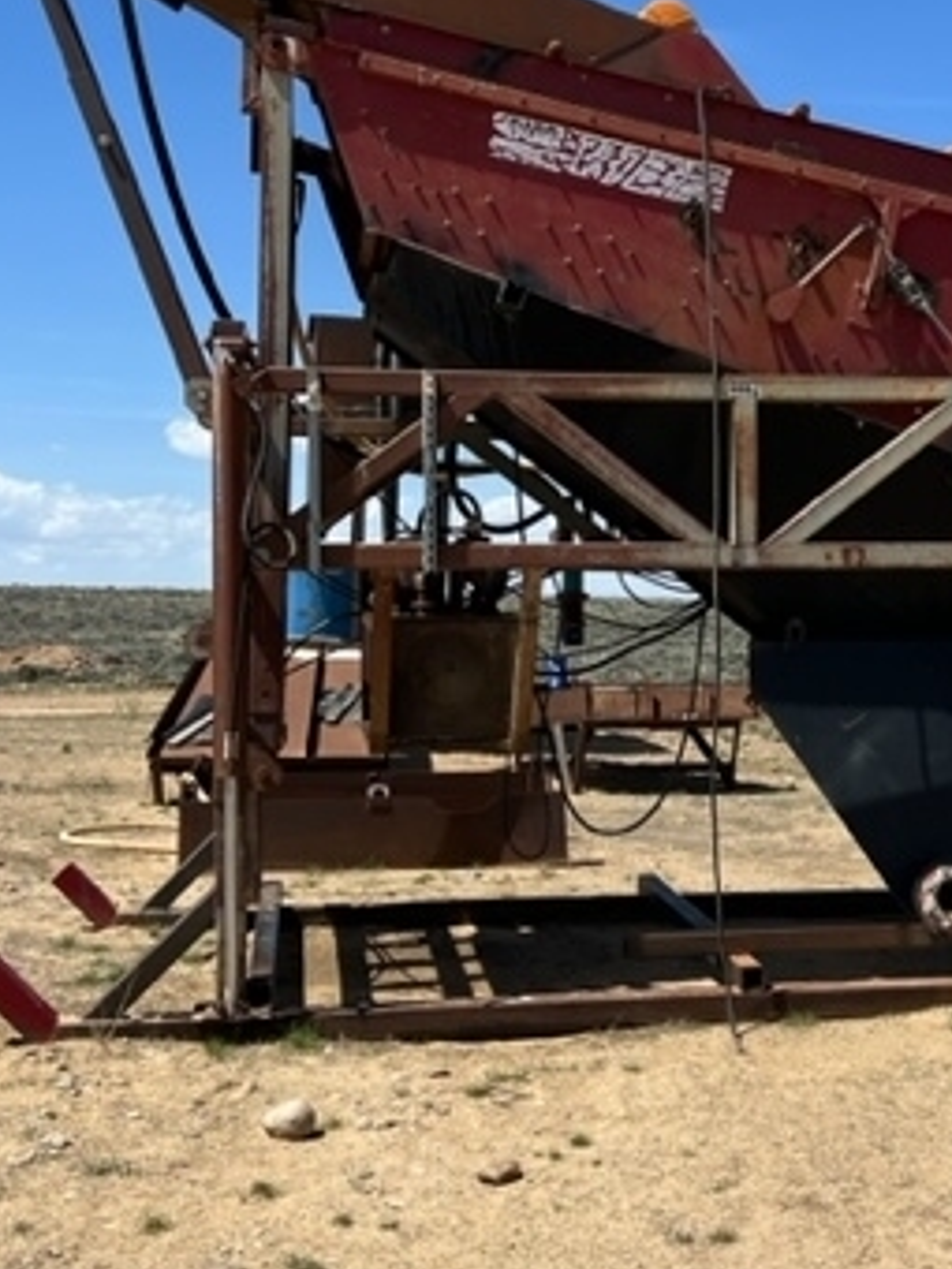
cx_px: 605
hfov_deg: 29.5
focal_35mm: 49
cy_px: 552
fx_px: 1797
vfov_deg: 38.8
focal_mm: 5.7
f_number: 1.5
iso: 50
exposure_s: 1/4831
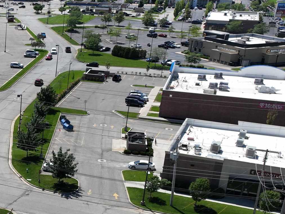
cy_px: 188
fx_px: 601
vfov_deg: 19.8
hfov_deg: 23.5
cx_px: -86
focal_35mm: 73
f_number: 2.8
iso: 100
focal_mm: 12.29
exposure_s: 1/2500
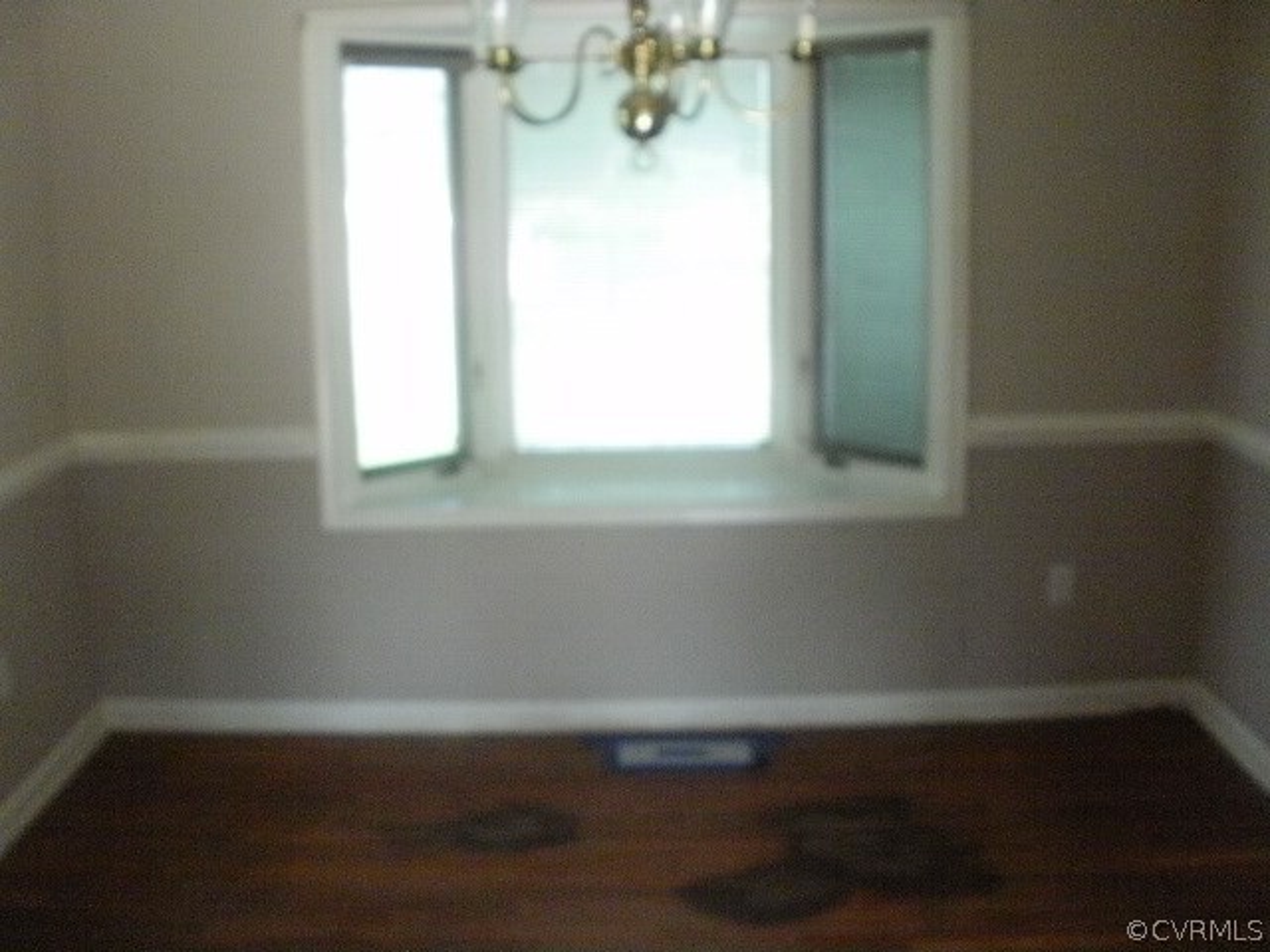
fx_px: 1321
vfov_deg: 39.7
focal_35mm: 36
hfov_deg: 51.4
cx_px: 635
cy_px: 476
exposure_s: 1/60
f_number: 3.5
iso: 400
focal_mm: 6.3
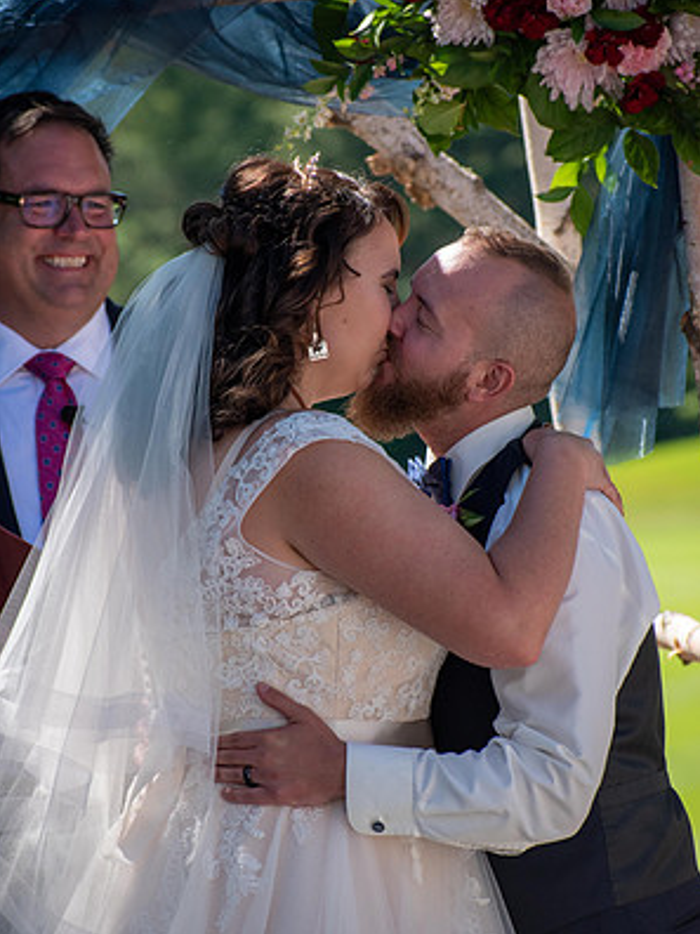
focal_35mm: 254
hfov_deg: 5.9
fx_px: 6848
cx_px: 351
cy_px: 521
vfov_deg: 7.8
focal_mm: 155
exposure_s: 1/1600
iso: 400
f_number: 5
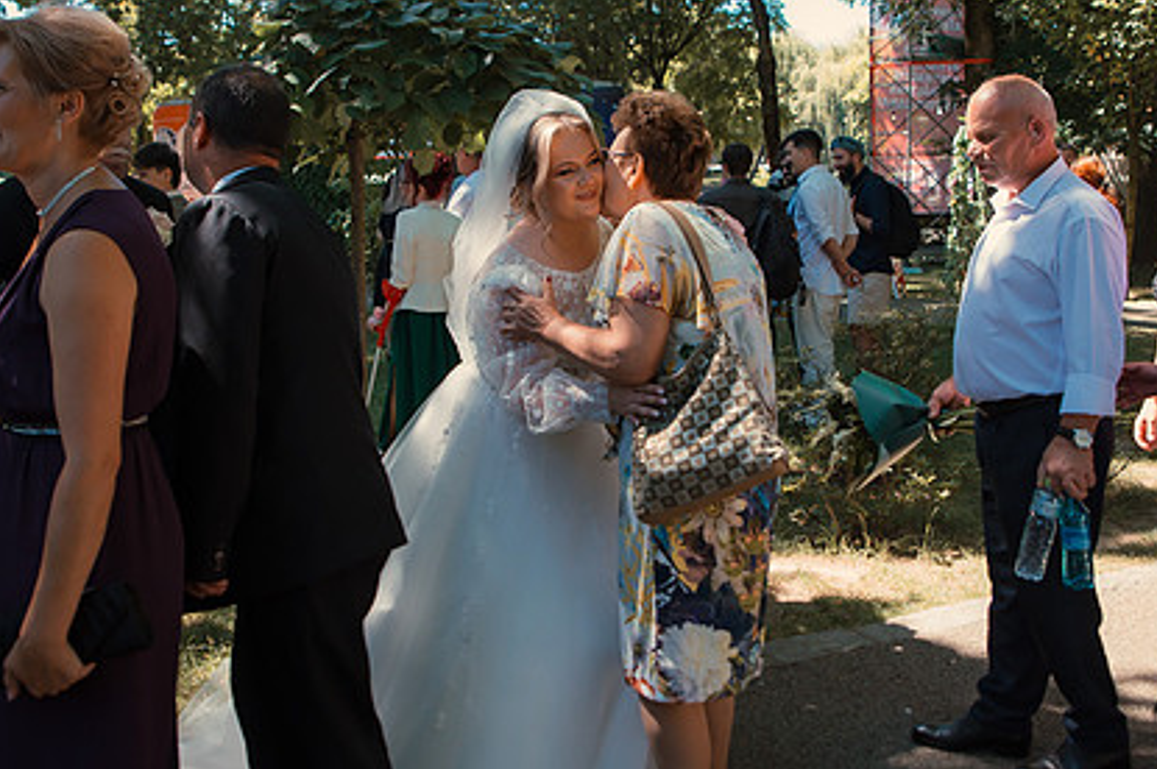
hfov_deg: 50.7
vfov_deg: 34.9
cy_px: 299
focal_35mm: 38
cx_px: 584
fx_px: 1220
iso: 500
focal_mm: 24
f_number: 3.5
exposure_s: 1/500
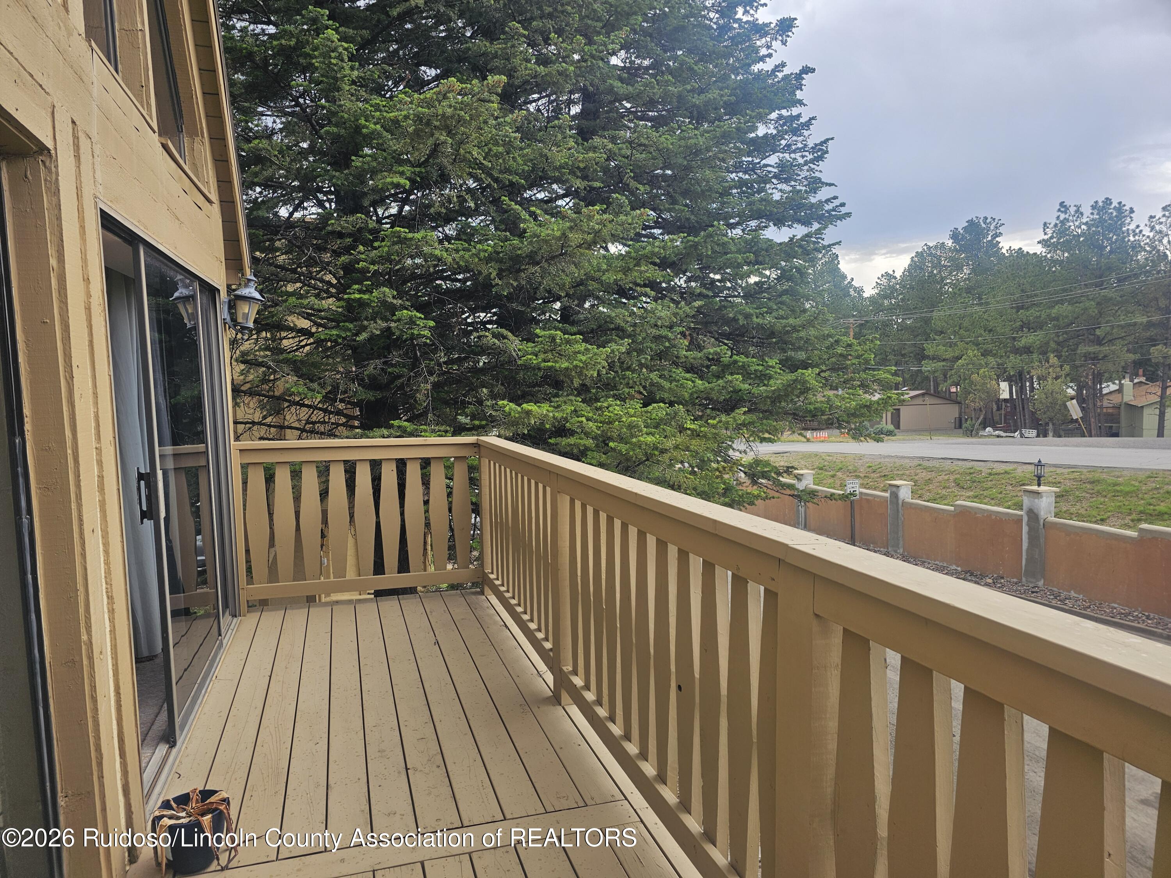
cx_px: 586
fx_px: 778
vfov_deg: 58.9
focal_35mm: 23
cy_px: 439
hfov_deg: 73.9
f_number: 1.7
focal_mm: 6.3
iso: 16
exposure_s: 1/180
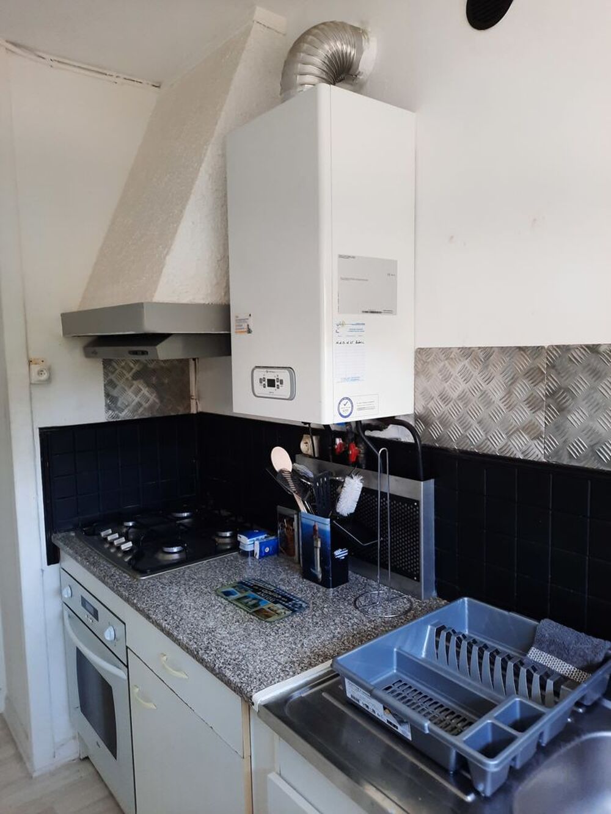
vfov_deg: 69.4
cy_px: 407
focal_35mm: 25
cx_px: 306
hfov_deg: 54.9
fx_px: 588
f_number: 2
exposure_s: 1/60
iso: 200
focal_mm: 4.6
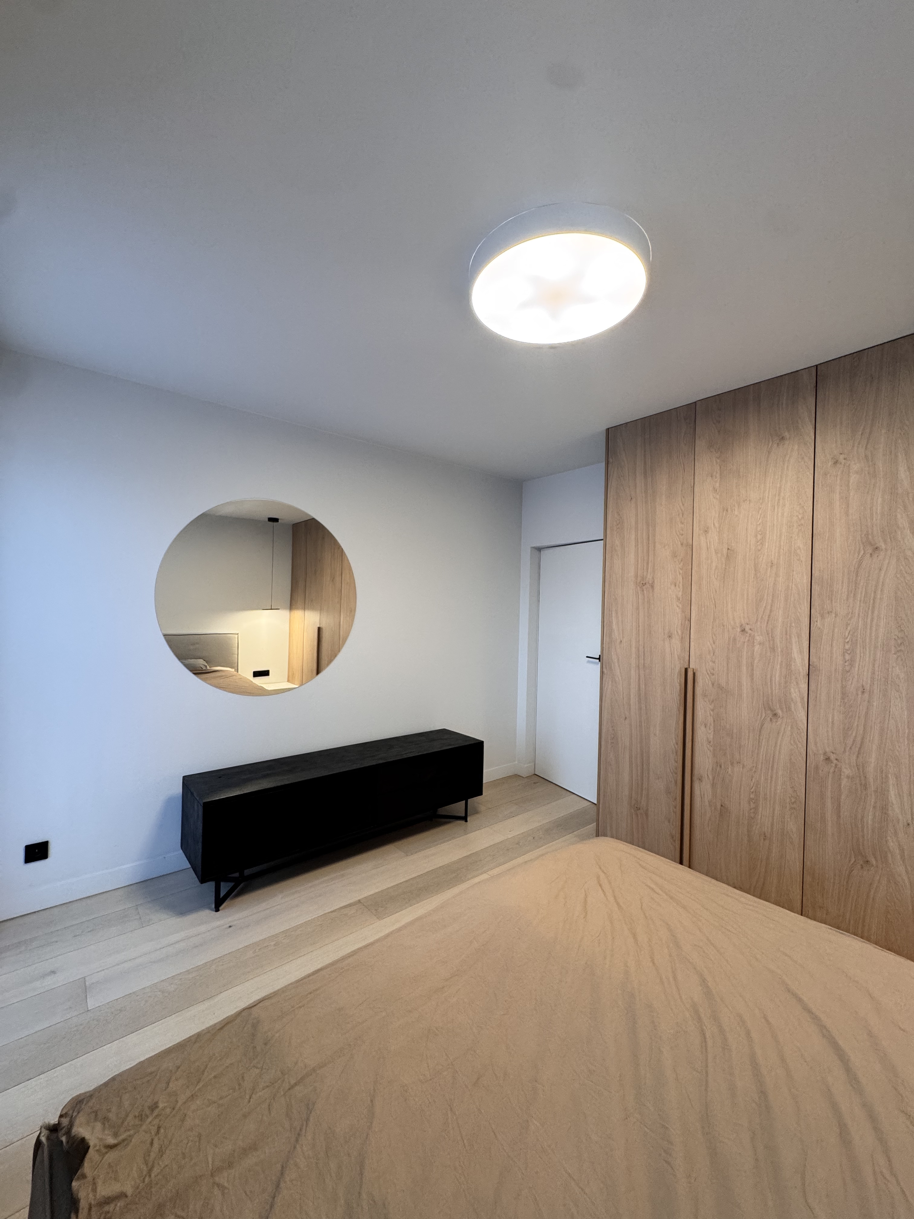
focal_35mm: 14
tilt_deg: +0.1
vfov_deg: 102.1
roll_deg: -1.4
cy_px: 610
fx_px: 493
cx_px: 457
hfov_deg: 85.7
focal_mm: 2.22
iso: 200
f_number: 2.2
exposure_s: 1/100
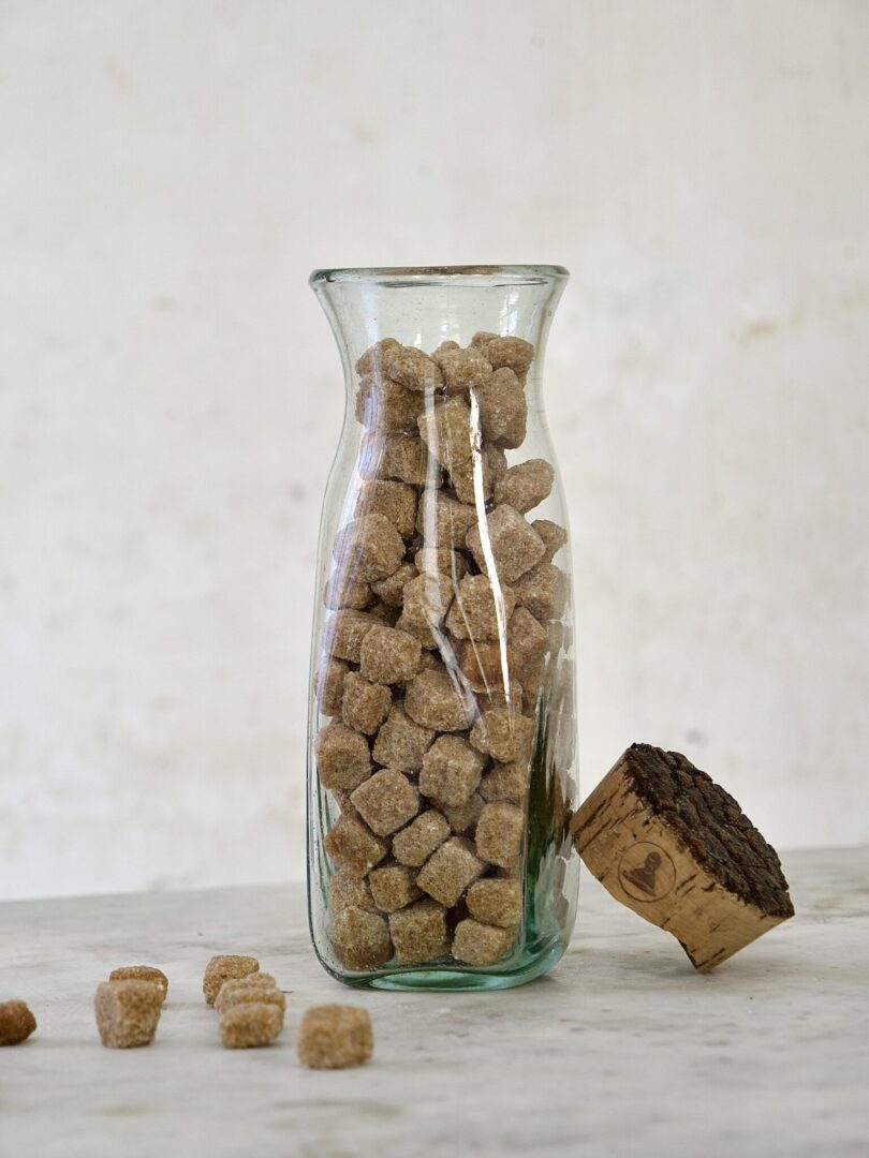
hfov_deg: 14.8
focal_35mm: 100
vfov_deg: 19.6
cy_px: 579
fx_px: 3347
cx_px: 434
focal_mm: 50
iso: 250
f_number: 3.9
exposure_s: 1/125
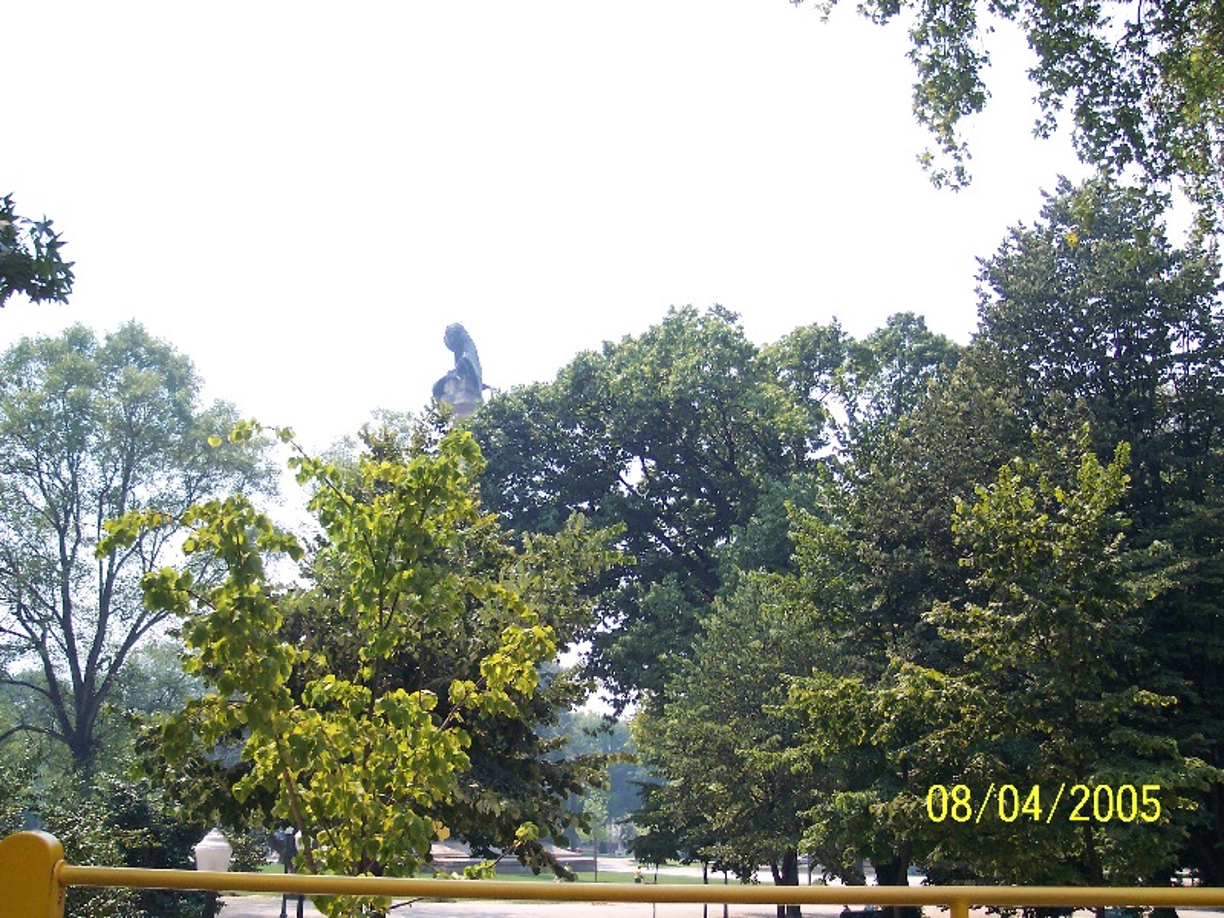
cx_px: 612
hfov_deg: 49.0
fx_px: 1344
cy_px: 459
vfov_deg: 37.7
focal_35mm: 38
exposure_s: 1/700
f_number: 2.8
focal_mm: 8
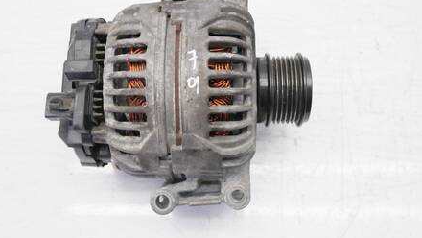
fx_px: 425
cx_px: 195
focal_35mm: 38
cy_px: 102
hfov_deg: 52.7
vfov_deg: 31.2
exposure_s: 1/60
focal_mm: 16
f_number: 4
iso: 200
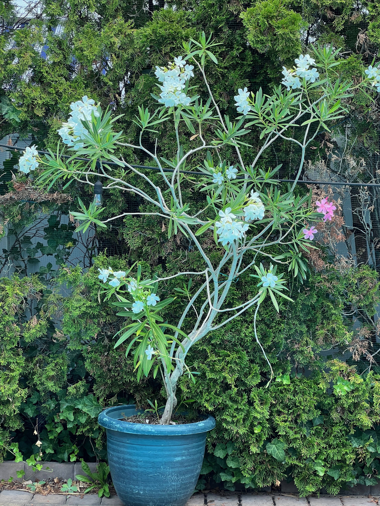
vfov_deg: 25.3
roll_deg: -0.7
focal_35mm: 77
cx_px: 190
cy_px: 253
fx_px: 1127
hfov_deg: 19.1
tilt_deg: -2.2
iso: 32
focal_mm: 9
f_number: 2.8
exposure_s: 1/99
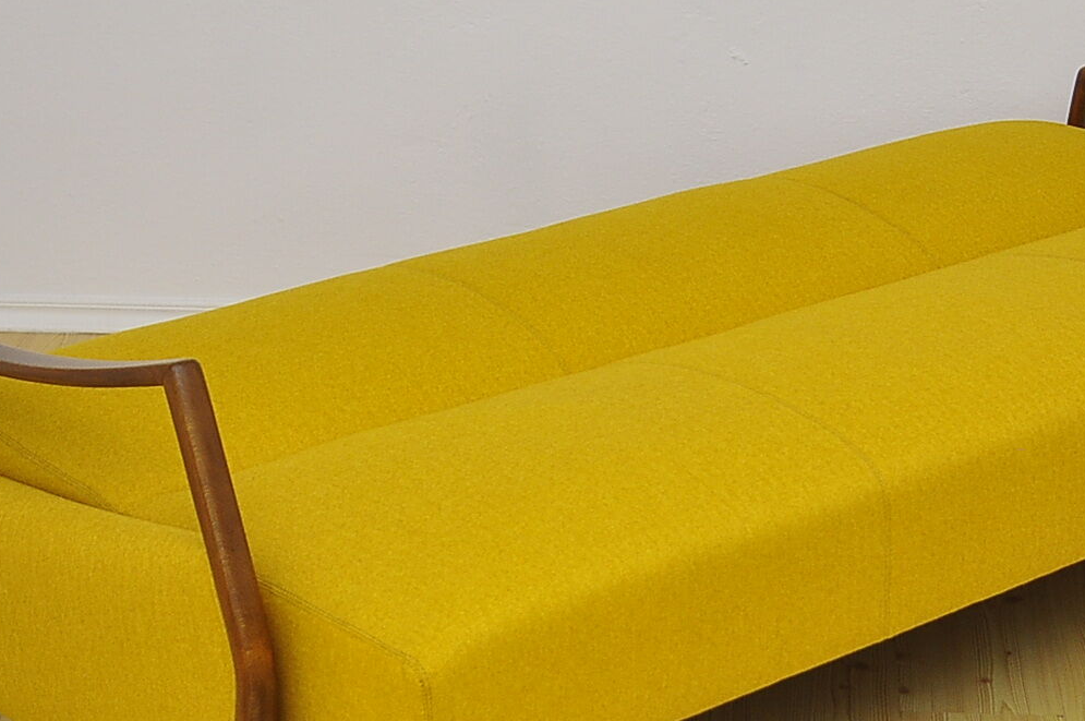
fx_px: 2920
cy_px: 363
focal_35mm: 97
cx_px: 716
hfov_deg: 21.0
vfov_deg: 14.1
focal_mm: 30
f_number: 4.5
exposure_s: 1/200
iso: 400
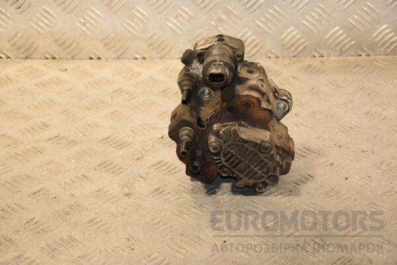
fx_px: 1026
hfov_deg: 21.9
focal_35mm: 93
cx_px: 198
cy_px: 132
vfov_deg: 14.7
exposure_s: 1/200
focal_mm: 62
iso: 800
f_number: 5.3
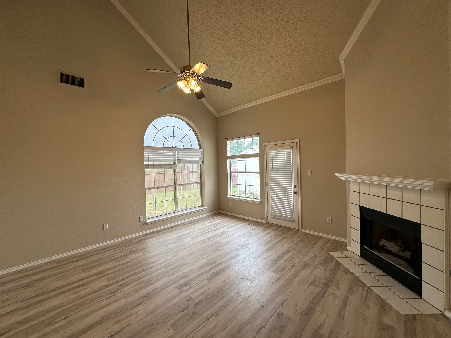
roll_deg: +1.7
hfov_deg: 102.1
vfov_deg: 85.7
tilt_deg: -0.7
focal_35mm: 14
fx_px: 182
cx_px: 226
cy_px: 169
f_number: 2.2
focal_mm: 2.22
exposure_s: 1/120
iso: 64
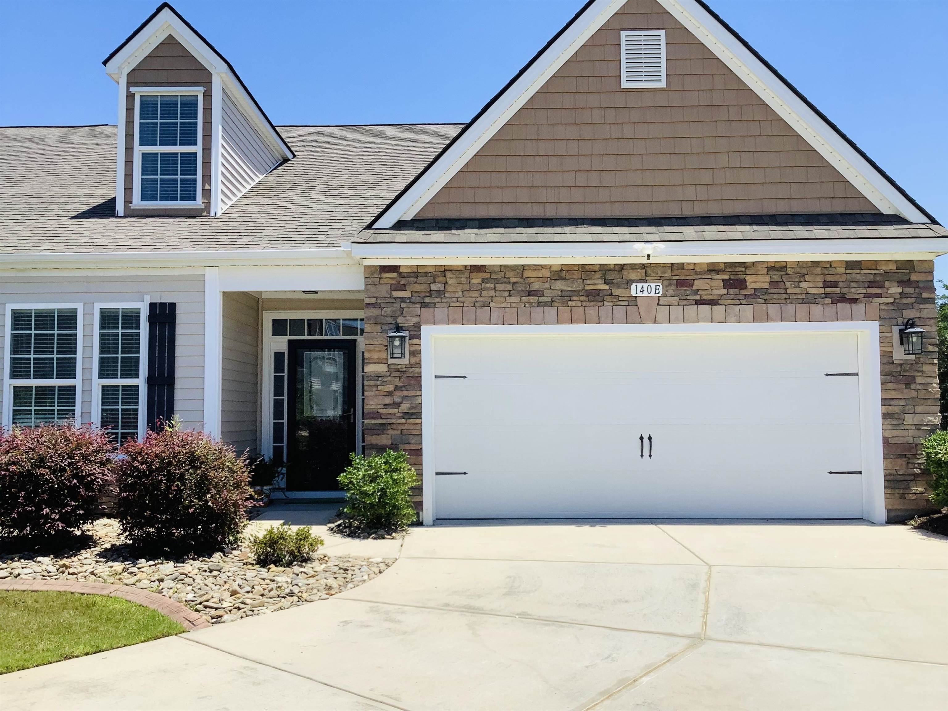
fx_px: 849
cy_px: 356
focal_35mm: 31
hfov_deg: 58.4
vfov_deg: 45.4
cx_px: 474
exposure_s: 1/1631
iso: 25
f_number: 2.4
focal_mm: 3.3
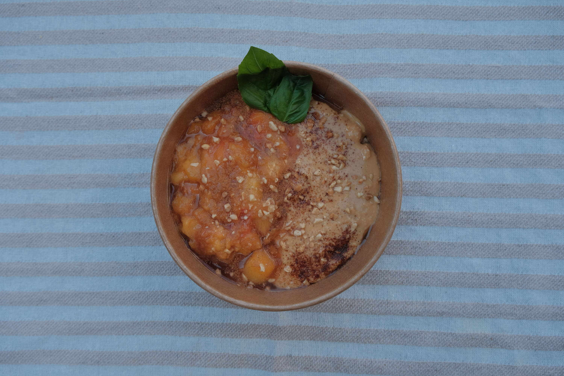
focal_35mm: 27
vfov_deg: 47.9
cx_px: 282
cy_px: 188
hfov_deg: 67.4
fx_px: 423
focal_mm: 17.7
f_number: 5.6
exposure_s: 1/250
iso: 320
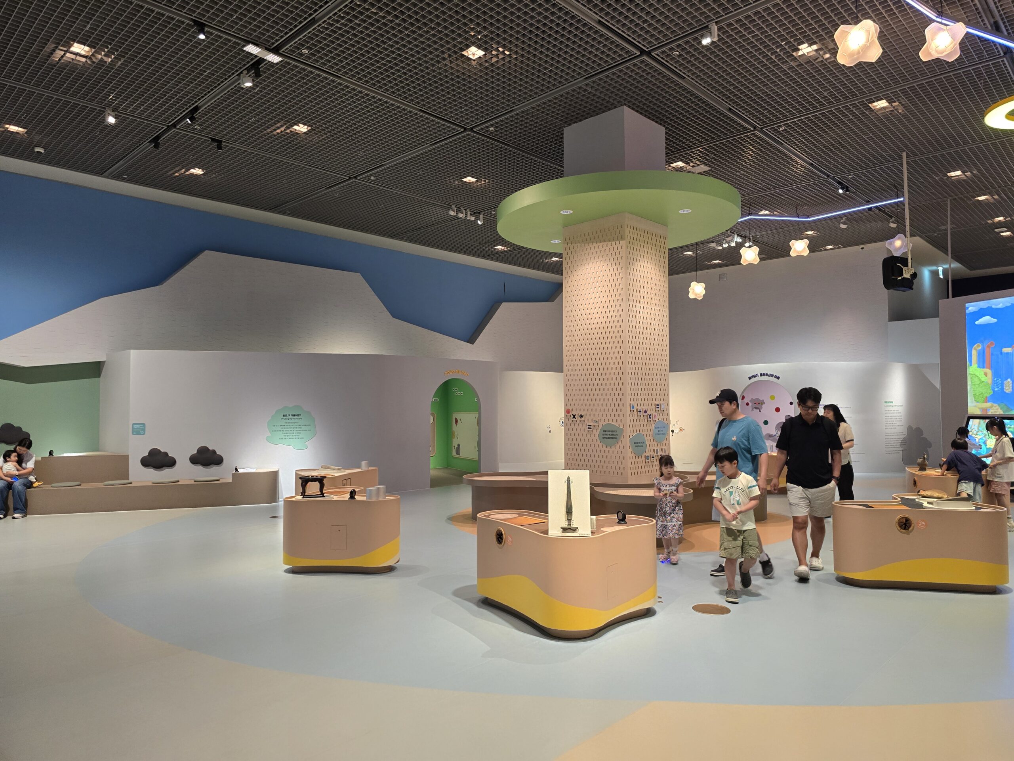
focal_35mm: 23
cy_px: 380
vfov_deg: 58.9
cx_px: 507
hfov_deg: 73.9
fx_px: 674
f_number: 1.7
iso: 500
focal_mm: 6.3
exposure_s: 1/120
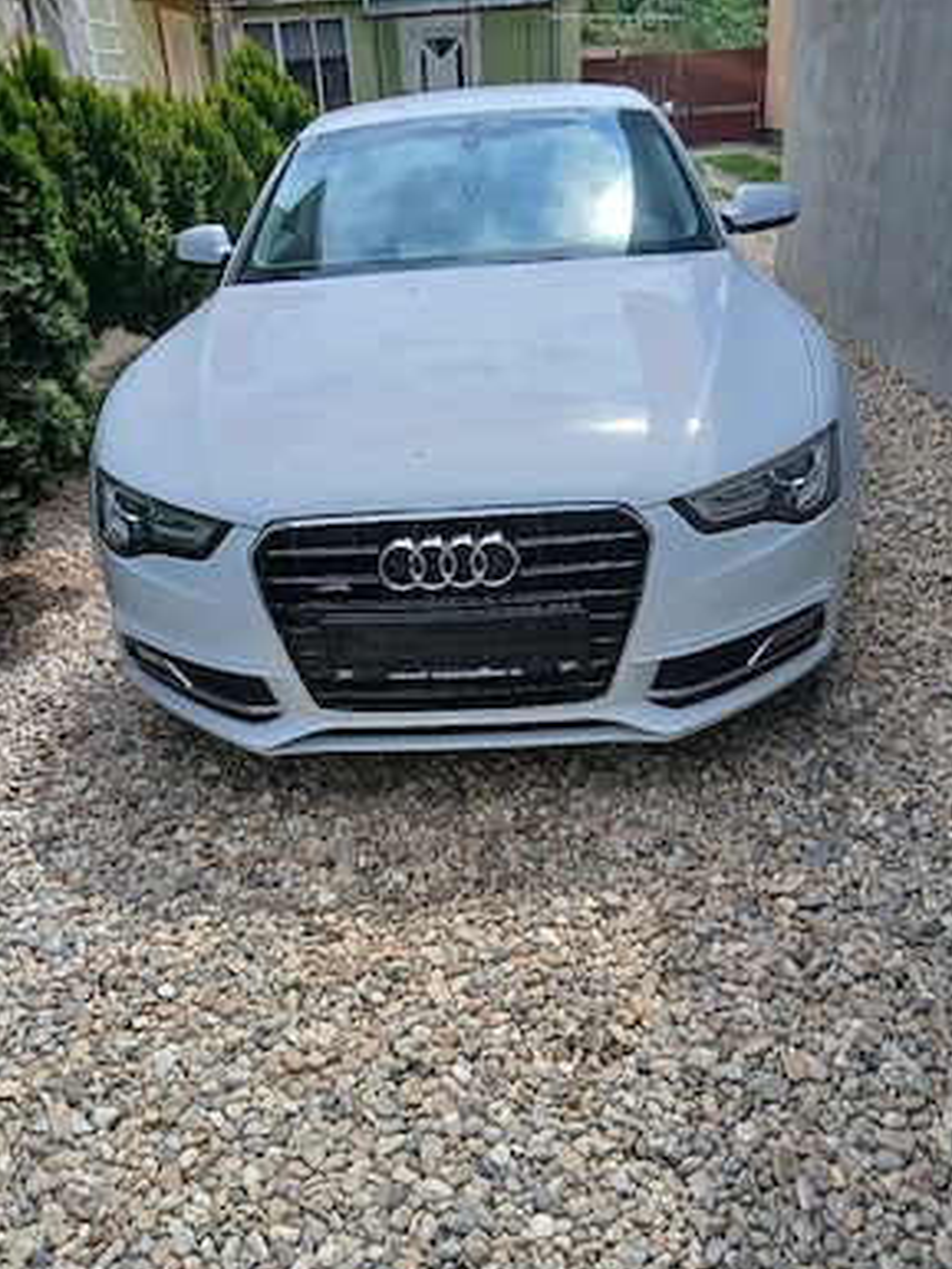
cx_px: 478
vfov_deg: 65.3
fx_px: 990
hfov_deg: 51.4
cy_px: 656
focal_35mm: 27
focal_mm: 3.98
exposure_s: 1/588
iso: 20
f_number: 1.8
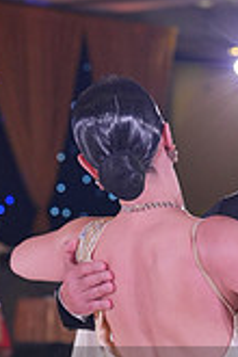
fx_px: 2231
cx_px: 248
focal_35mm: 225
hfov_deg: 6.1
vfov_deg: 9.0
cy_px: 420
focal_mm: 64
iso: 1600
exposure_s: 1/400
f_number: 4
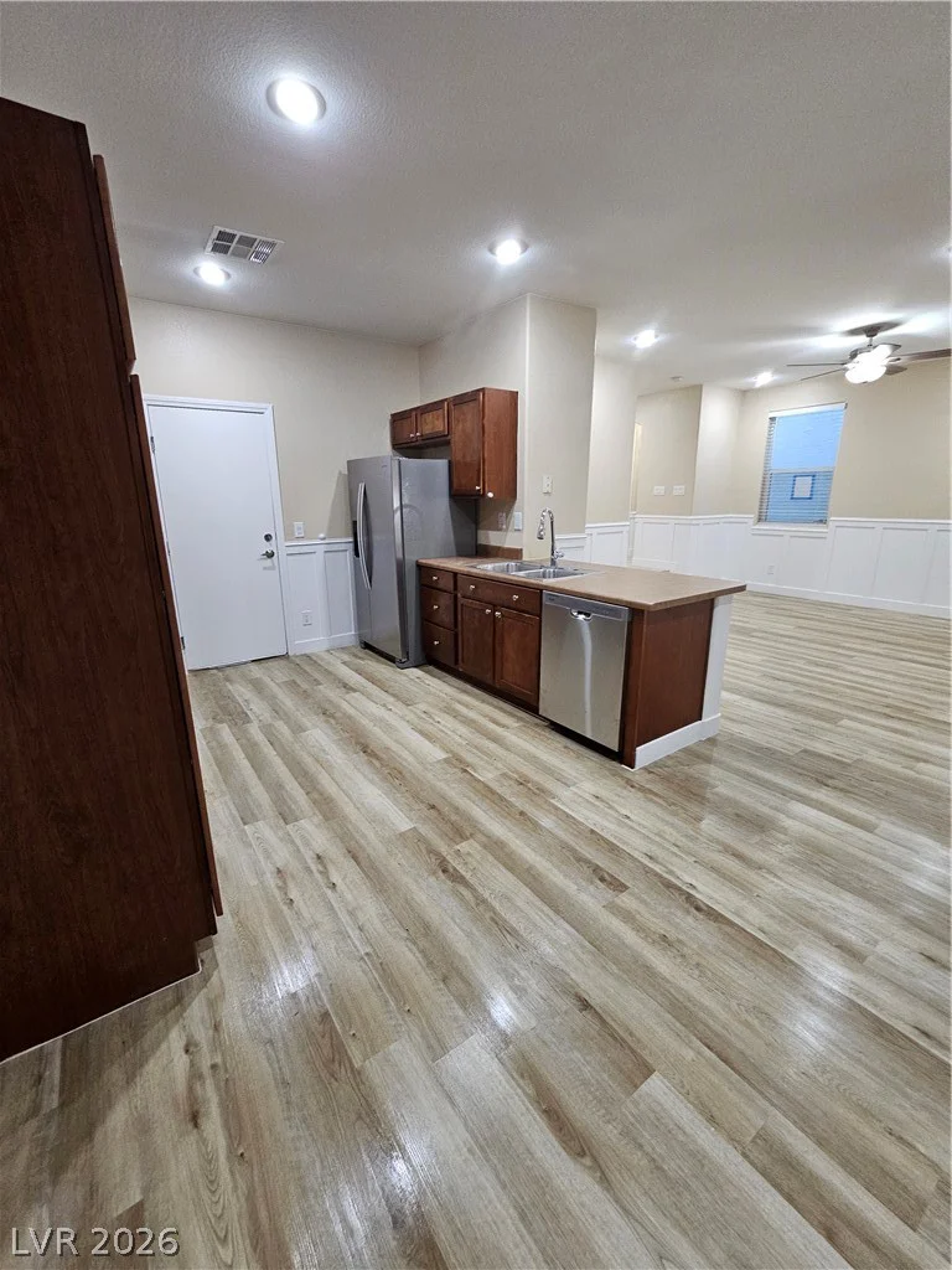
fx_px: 477
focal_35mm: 13
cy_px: 635
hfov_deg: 89.9
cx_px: 476
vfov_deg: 106.2
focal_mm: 2.2
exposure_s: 1/60
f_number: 2.2
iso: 400
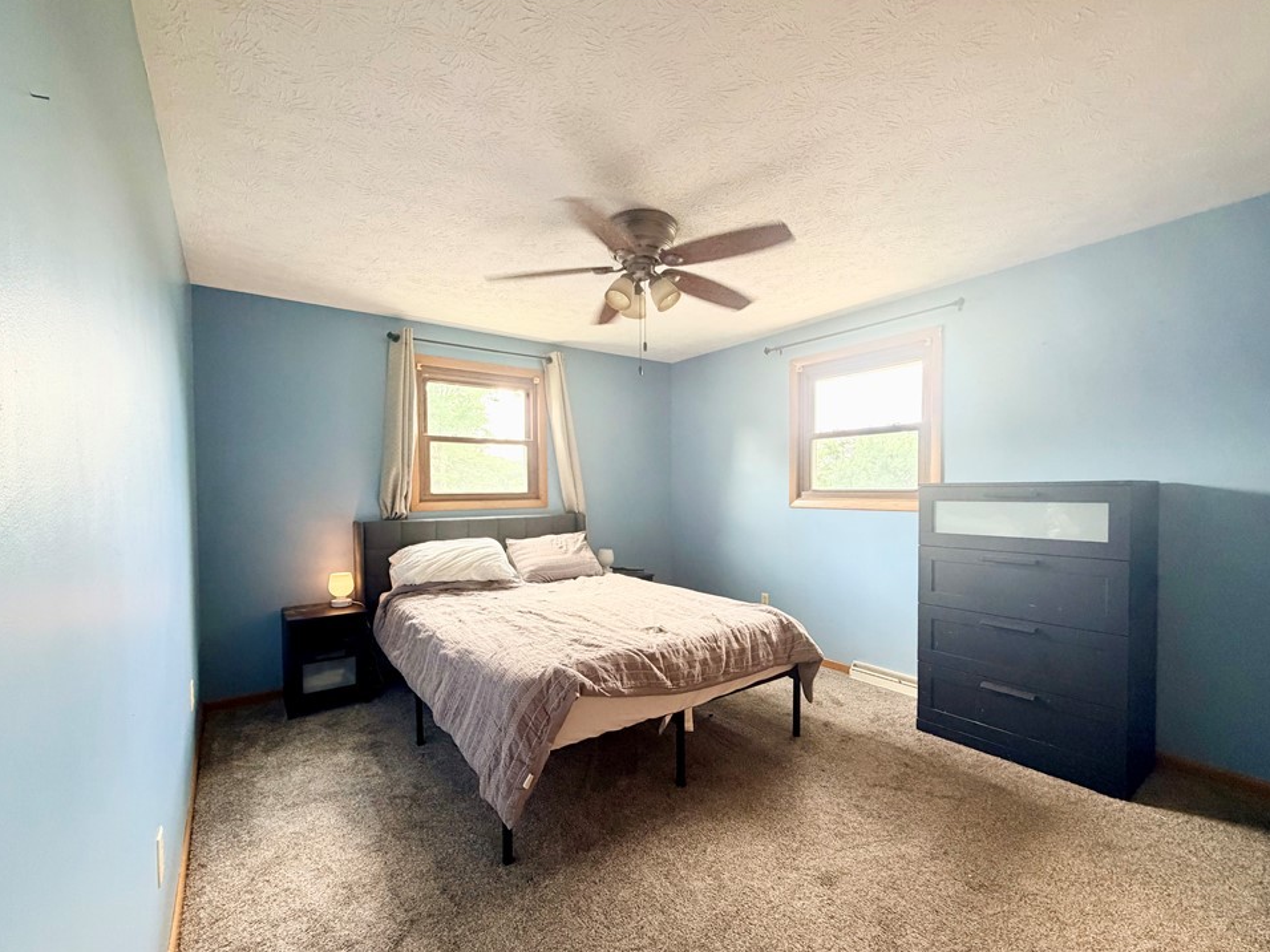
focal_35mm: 15
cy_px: 501
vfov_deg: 81.7
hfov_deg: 98.2
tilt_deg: -1.3
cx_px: 624
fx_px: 550
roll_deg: +0.1
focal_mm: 2.22
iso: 320
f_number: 2.2
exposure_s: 1/84
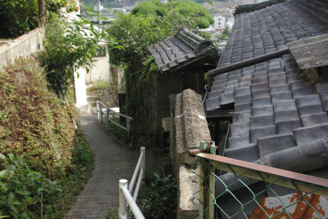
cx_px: 164
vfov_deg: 34.2
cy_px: 110
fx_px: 355
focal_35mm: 39
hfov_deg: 49.5
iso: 3200
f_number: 11
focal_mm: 26
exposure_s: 1/1000
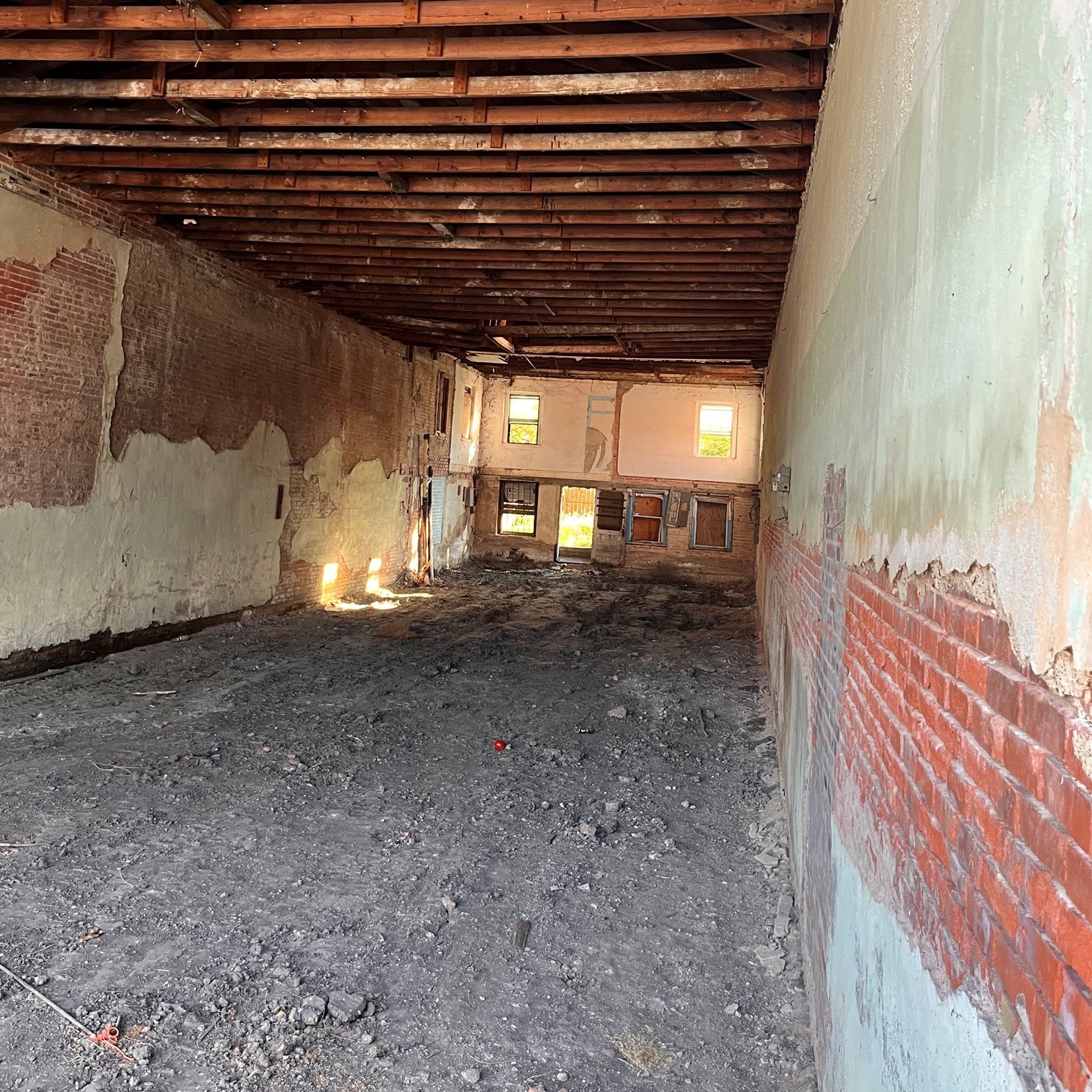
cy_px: 403
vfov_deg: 51.9
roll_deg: -3.0
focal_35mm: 31
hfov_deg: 52.5
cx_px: 549
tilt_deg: +5.4
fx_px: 1106
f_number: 1.6
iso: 125
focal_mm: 5.1
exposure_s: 1/62
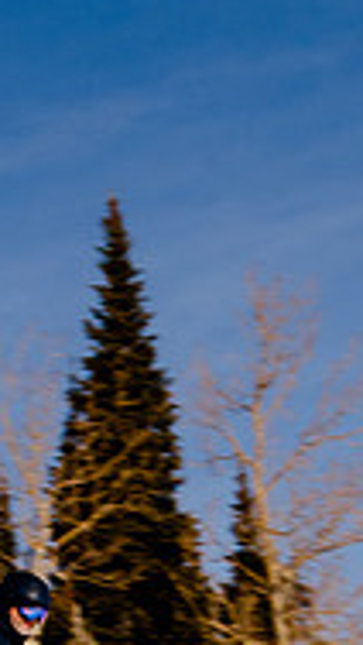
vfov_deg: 8.1
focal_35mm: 263
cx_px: 214
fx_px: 4492
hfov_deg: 4.6
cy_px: 708
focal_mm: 40
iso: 160
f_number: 18
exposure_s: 1/200
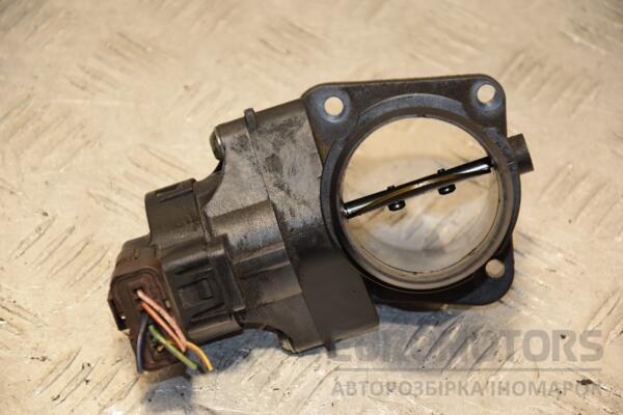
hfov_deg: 13.0
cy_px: 208
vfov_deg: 8.7
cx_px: 312
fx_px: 2725
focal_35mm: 158
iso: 800
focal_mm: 105
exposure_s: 1/125
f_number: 5.6
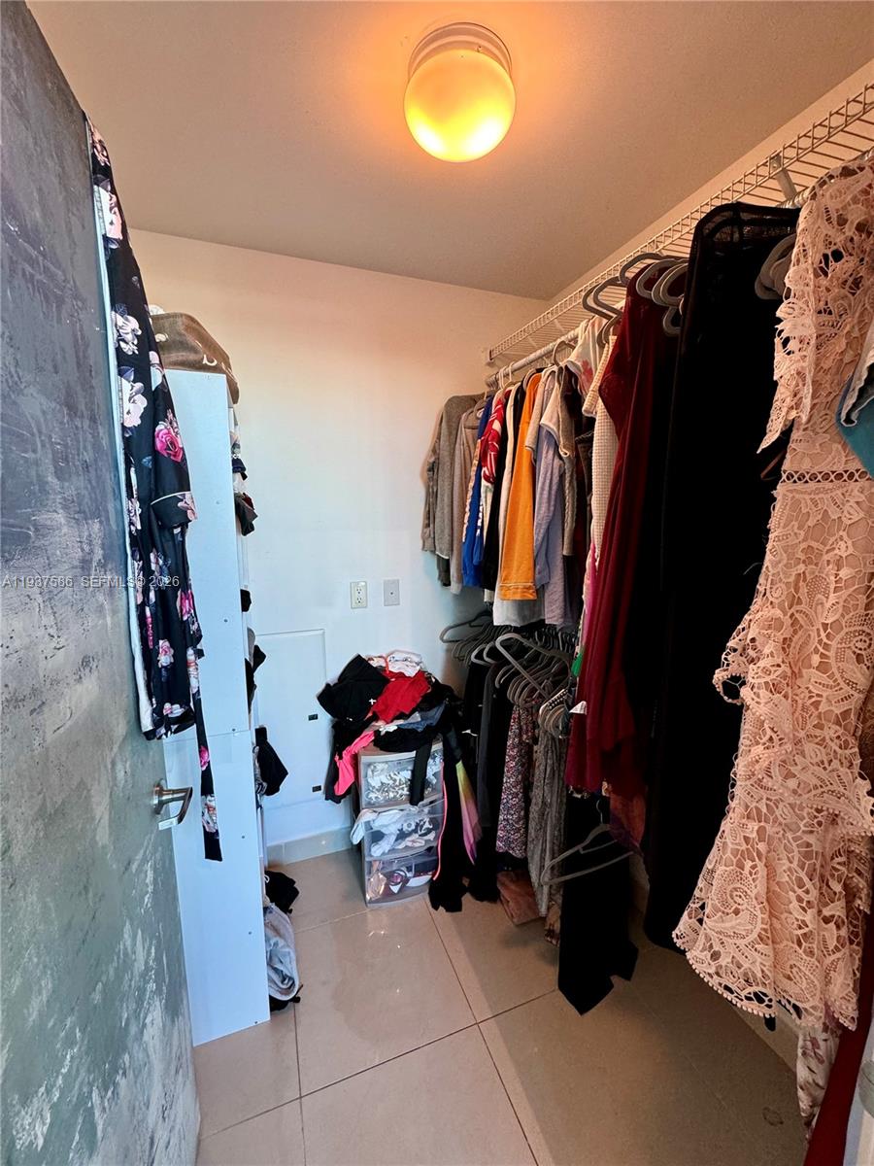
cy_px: 583
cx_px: 437
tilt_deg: -8.3
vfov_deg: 102.1
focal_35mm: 14
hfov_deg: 85.7
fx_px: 471
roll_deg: +1.2
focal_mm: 2.22
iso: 250
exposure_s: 1/120
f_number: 2.2
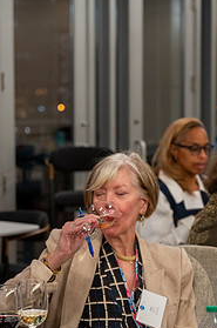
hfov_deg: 12.1
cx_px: 100
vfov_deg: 18.1
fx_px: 1025
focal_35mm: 113
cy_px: 194
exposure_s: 1/100
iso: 2000
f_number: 4
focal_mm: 70
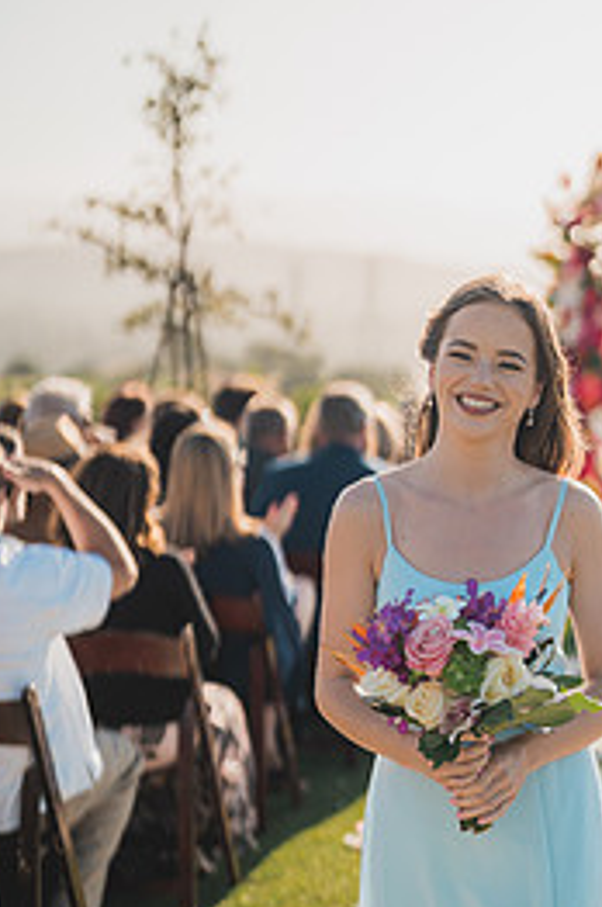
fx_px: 2163
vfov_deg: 23.6
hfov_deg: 15.8
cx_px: 464
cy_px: 599
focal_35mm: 86
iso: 100
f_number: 1.2
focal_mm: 50
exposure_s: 1/8000
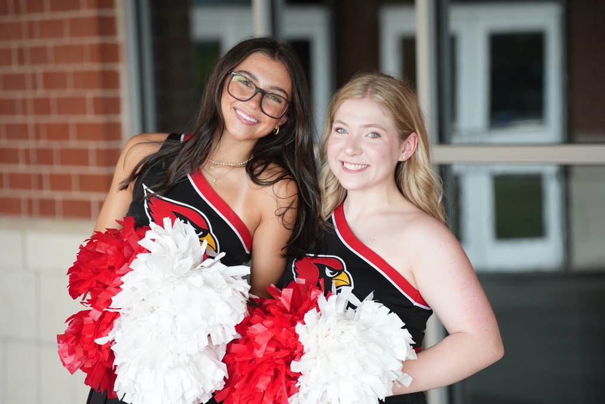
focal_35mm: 132
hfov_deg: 15.5
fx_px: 2218
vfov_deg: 10.4
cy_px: 202
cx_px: 302
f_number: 3.5
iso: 1600
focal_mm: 132
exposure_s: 1/160
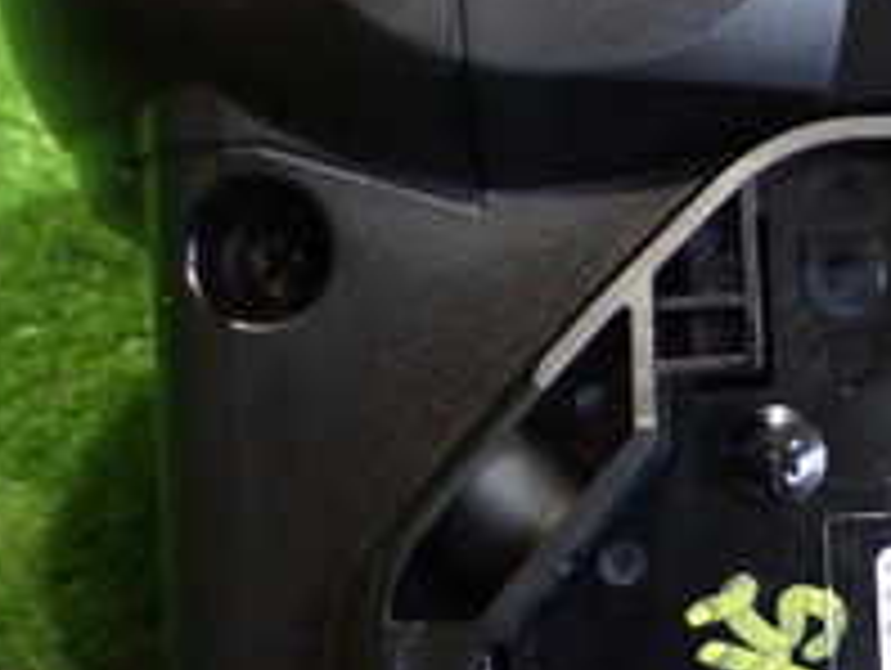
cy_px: 409
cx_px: 990
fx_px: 2809
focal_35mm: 109
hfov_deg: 17.4
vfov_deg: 13.6
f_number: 2.5
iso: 1000
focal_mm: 6.37
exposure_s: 1/25
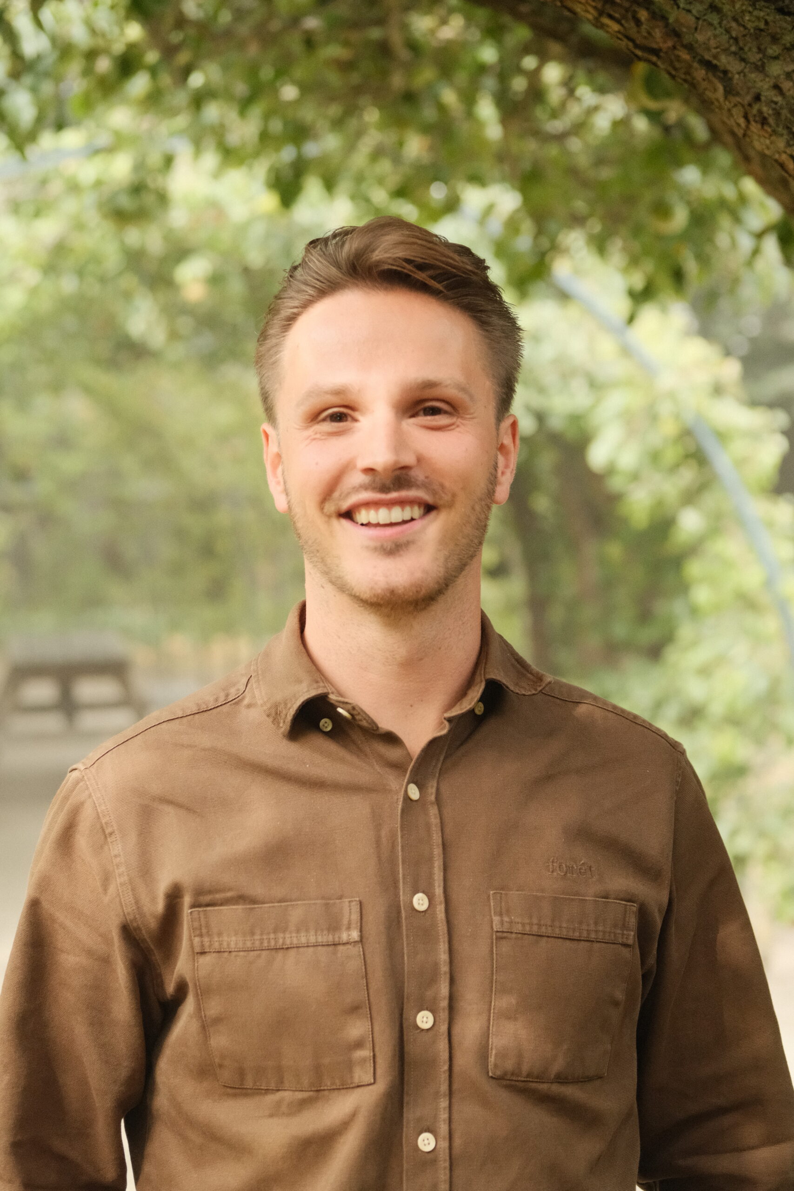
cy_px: 596
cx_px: 397
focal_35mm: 75
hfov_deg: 18.2
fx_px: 2481
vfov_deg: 27.0
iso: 4000
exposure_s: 1/4000
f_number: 2.8
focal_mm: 50
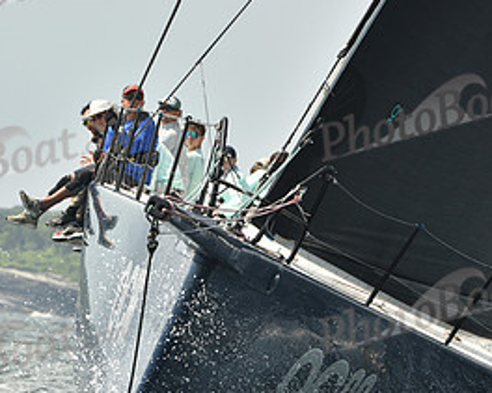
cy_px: 236
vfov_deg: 4.1
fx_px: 5546
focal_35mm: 381
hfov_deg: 5.1
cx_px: 224
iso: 250
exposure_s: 1/800
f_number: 8
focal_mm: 185
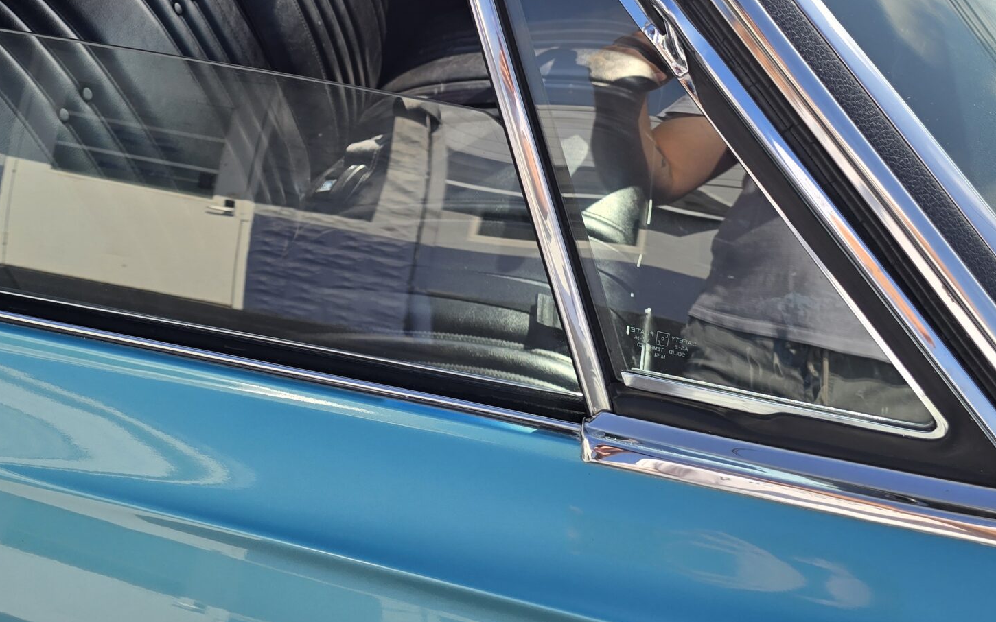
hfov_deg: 45.6
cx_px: 343
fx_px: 1167
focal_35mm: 43
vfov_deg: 28.0
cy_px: -5
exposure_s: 1/679
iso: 12
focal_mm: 6.3
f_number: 1.7
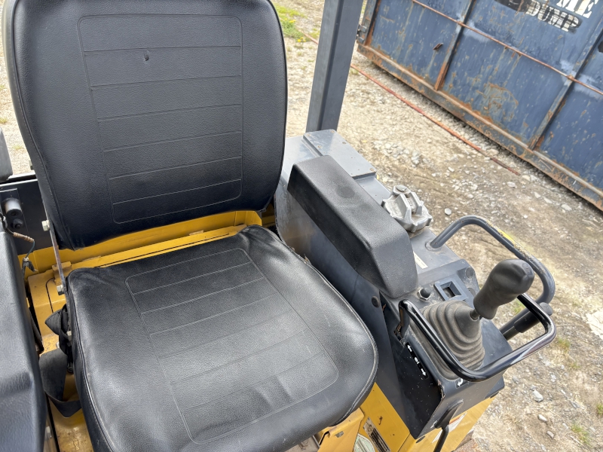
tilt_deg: -39.7
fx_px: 453
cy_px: 226
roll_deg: -11.8
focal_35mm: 26
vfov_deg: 53.1
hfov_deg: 67.3
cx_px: 302
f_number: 1.6
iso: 50
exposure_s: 1/500
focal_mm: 5.96
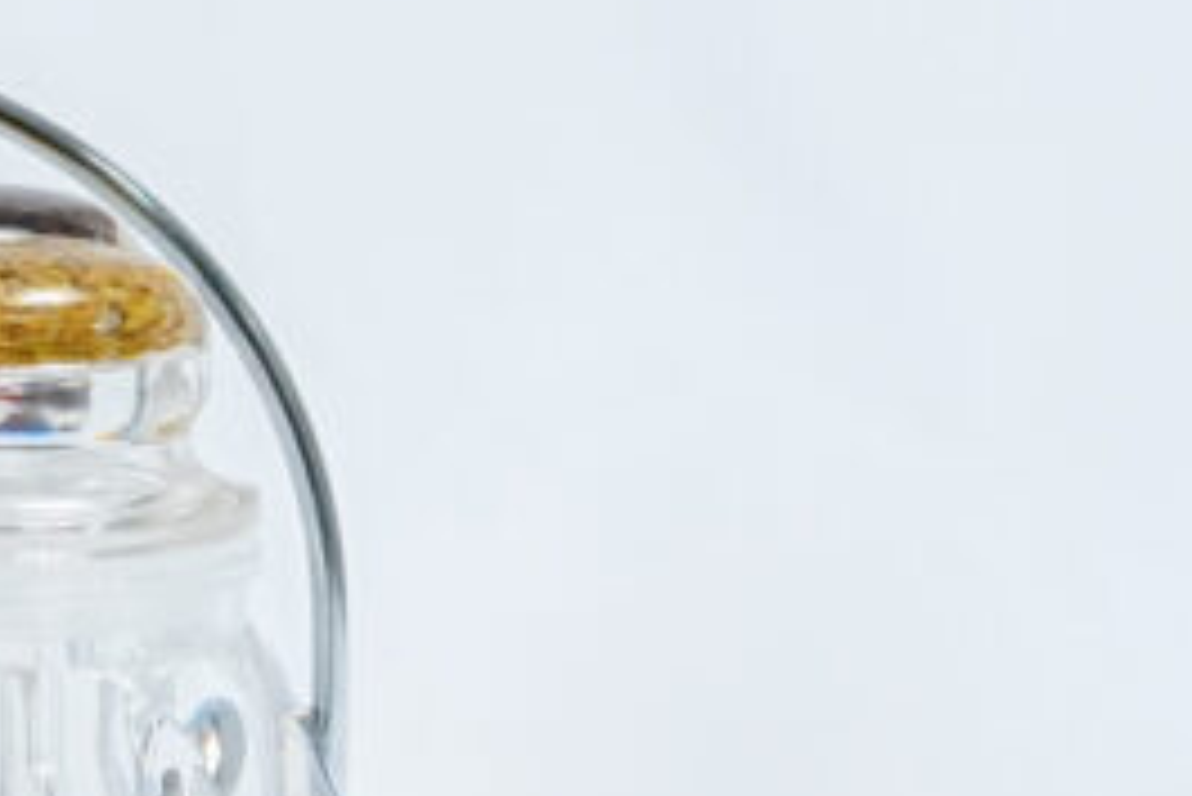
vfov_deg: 8.5
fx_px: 5334
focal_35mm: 161
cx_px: -274
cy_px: 546
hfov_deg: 12.4
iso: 2500
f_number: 10
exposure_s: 1/125
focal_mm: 41
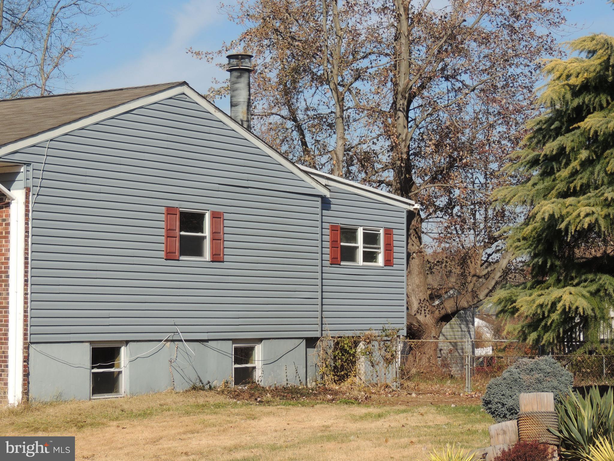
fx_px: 1596
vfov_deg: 16.4
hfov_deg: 21.8
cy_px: 230
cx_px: 307
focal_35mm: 90
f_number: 4.1
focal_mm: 16
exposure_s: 1/800
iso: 100
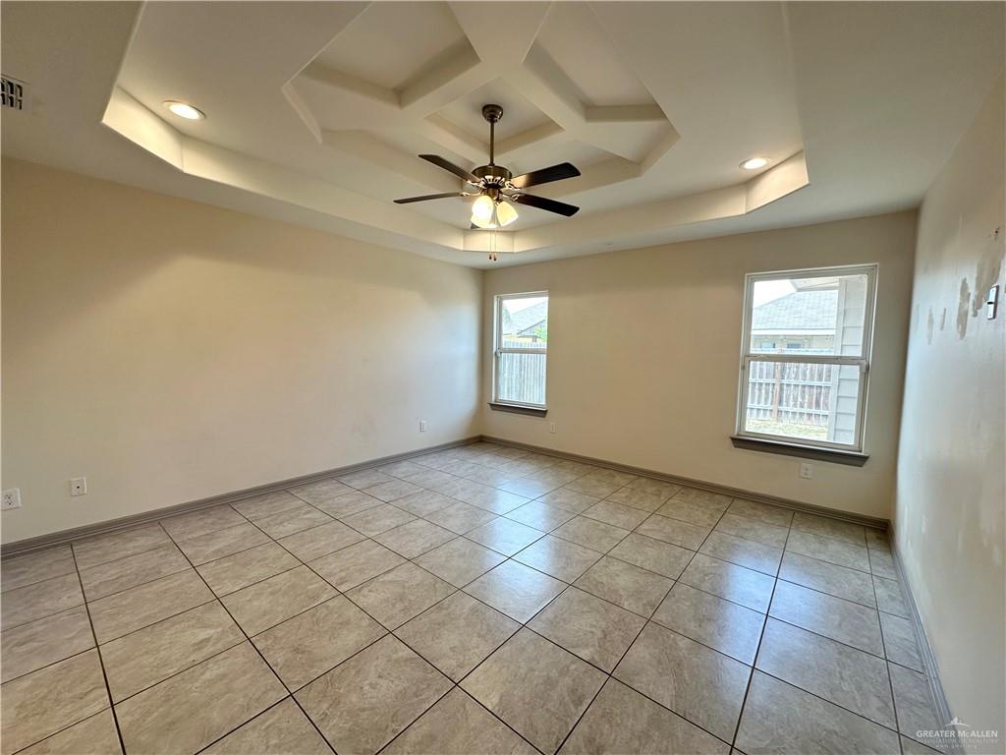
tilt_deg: -3.8
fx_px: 407
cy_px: 378
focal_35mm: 14
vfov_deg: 85.7
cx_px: 503
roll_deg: -0.9
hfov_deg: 102.1
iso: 80
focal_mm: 2.22
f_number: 2.2
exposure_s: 1/120
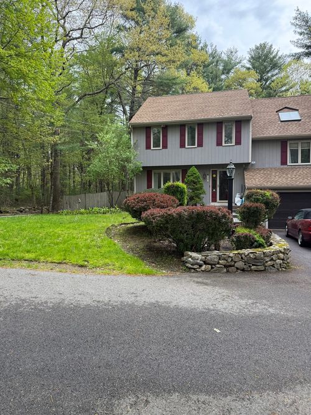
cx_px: 156
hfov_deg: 56.8
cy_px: 208
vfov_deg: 71.6
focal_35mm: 24
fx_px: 288
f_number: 1.78
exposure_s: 1/765
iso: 100
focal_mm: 6.76
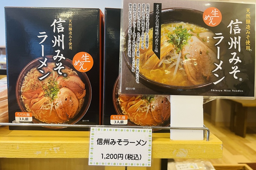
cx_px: 130
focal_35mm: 28
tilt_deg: -4.8
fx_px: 199
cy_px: 76
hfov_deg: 65.5
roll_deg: -1.3
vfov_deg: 46.3
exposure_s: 1/50
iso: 125
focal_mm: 5.7
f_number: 1.5
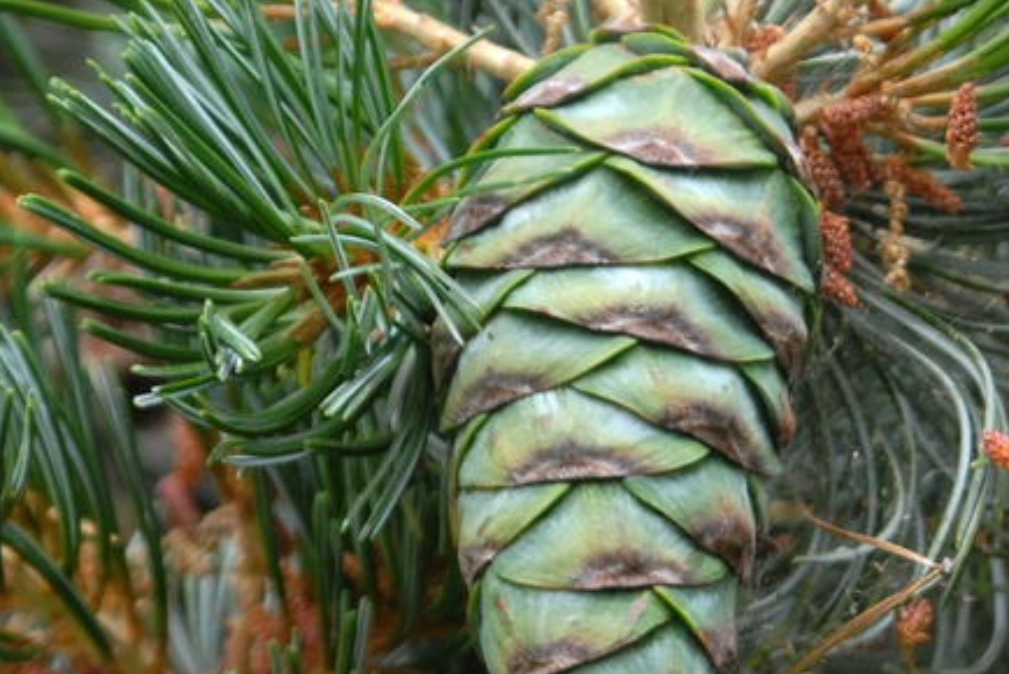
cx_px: 553
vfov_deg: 5.0
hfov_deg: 7.5
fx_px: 7741
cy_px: 254
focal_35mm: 276
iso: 400
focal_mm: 78
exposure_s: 1/90
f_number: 5
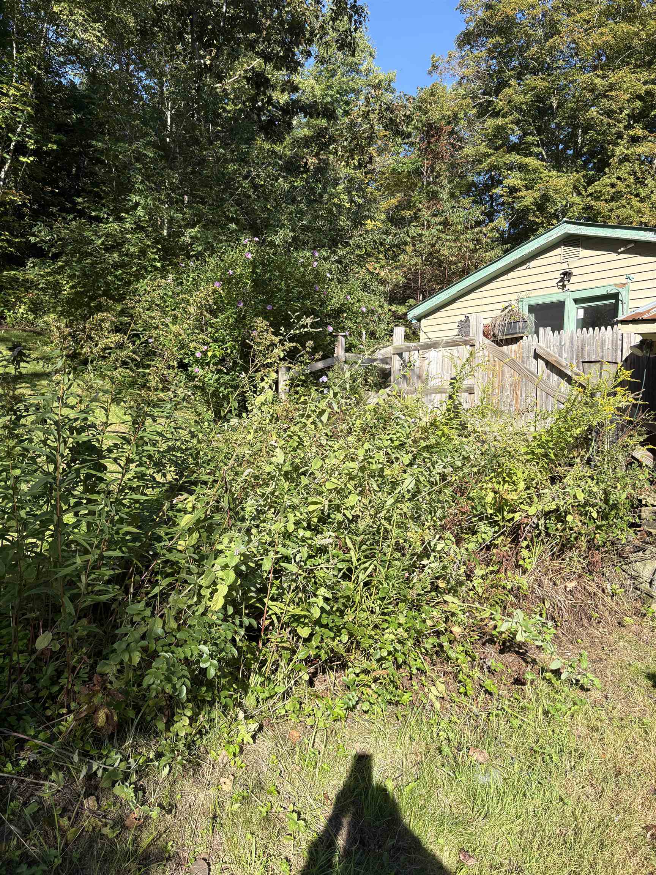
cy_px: 438
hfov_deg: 53.1
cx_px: 328
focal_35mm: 26
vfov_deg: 67.3
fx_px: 657
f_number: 1.6
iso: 50
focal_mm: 5.96
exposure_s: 1/1550
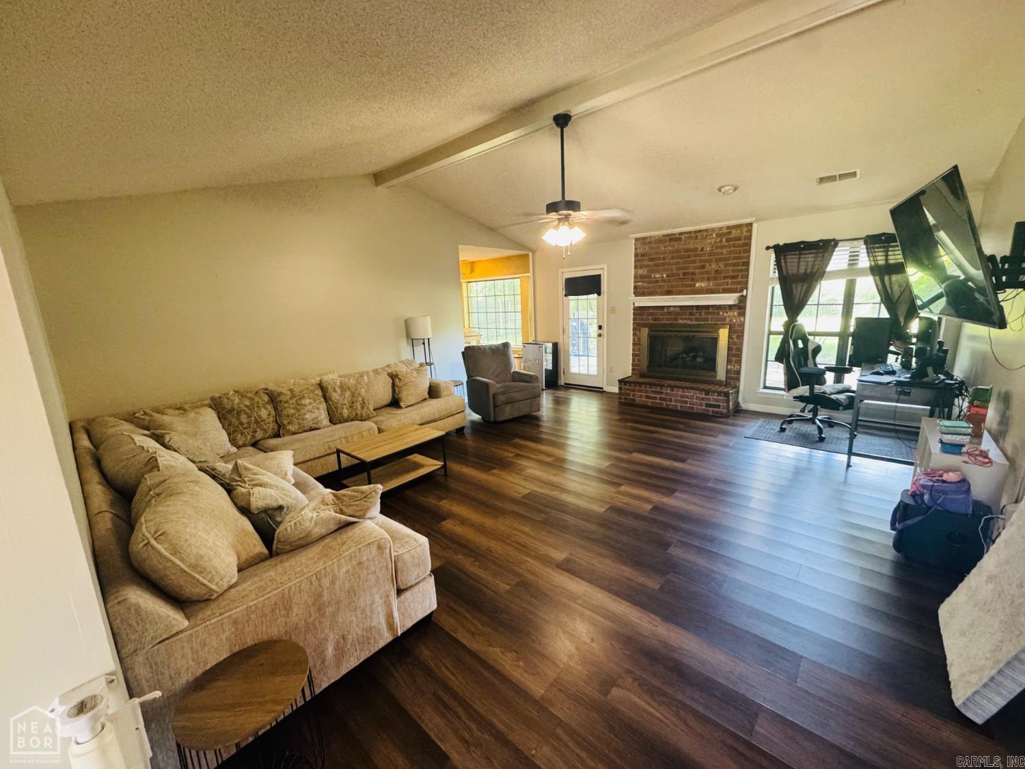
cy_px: 384
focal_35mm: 14
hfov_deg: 102.1
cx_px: 512
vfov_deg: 85.7
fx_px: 415
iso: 500
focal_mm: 2.22
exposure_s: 1/60
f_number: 2.2
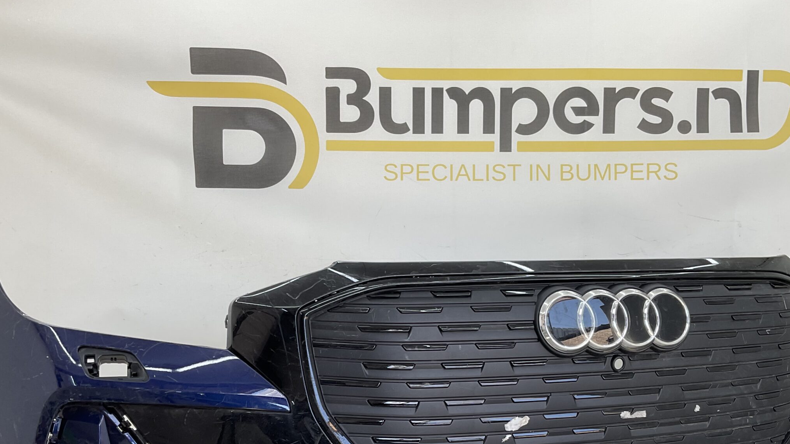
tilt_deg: -8.1
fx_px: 838
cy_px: 358
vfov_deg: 29.0
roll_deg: -1.4
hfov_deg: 50.5
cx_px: 412
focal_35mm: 40
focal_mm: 3
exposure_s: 1/120
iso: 20
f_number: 1.8
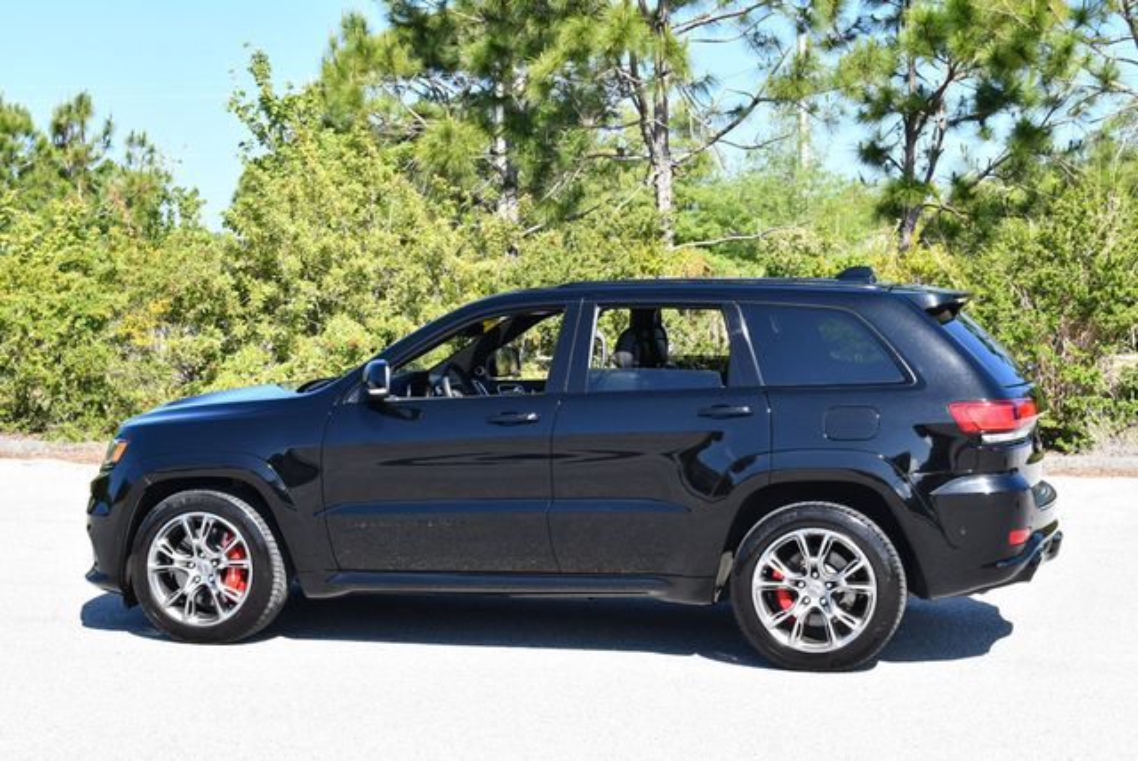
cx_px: 569
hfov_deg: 31.4
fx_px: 2025
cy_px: 380
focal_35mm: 64
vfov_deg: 21.3
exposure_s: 1/250
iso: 200
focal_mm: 32
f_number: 7.1
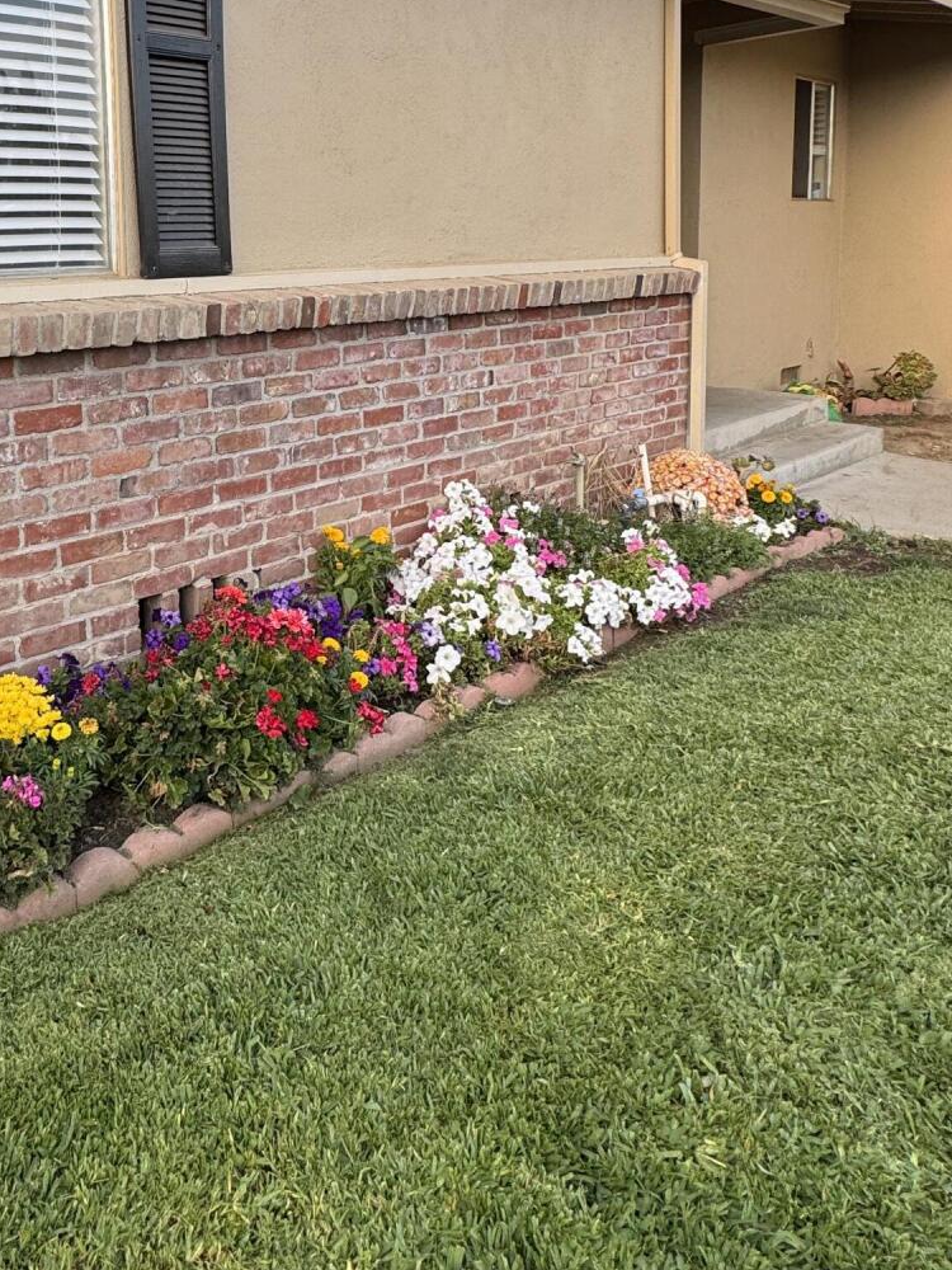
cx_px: 157
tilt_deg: -5.8
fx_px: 1027
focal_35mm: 28
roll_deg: +2.8
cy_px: 387
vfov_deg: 61.3
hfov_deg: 46.5
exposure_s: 1/130
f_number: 2.2
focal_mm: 2.22
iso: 40
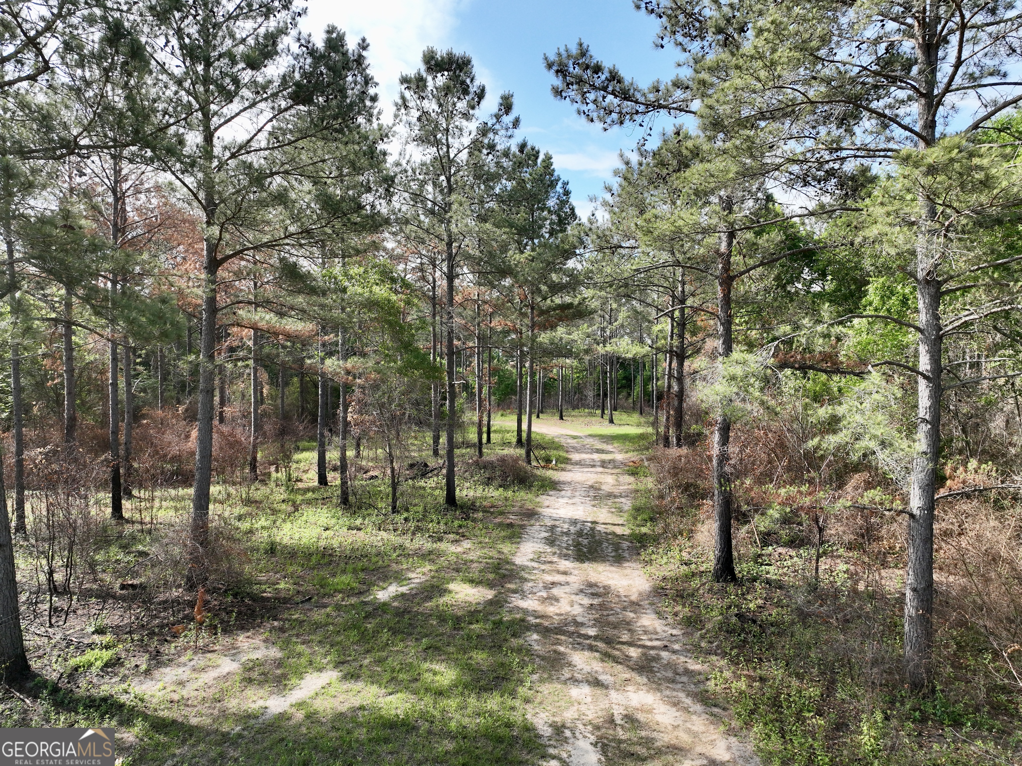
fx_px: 708
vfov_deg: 56.8
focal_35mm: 24
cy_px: 383
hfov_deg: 71.6
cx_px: 511
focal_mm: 12.29
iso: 210
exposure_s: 1/1600
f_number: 2.8
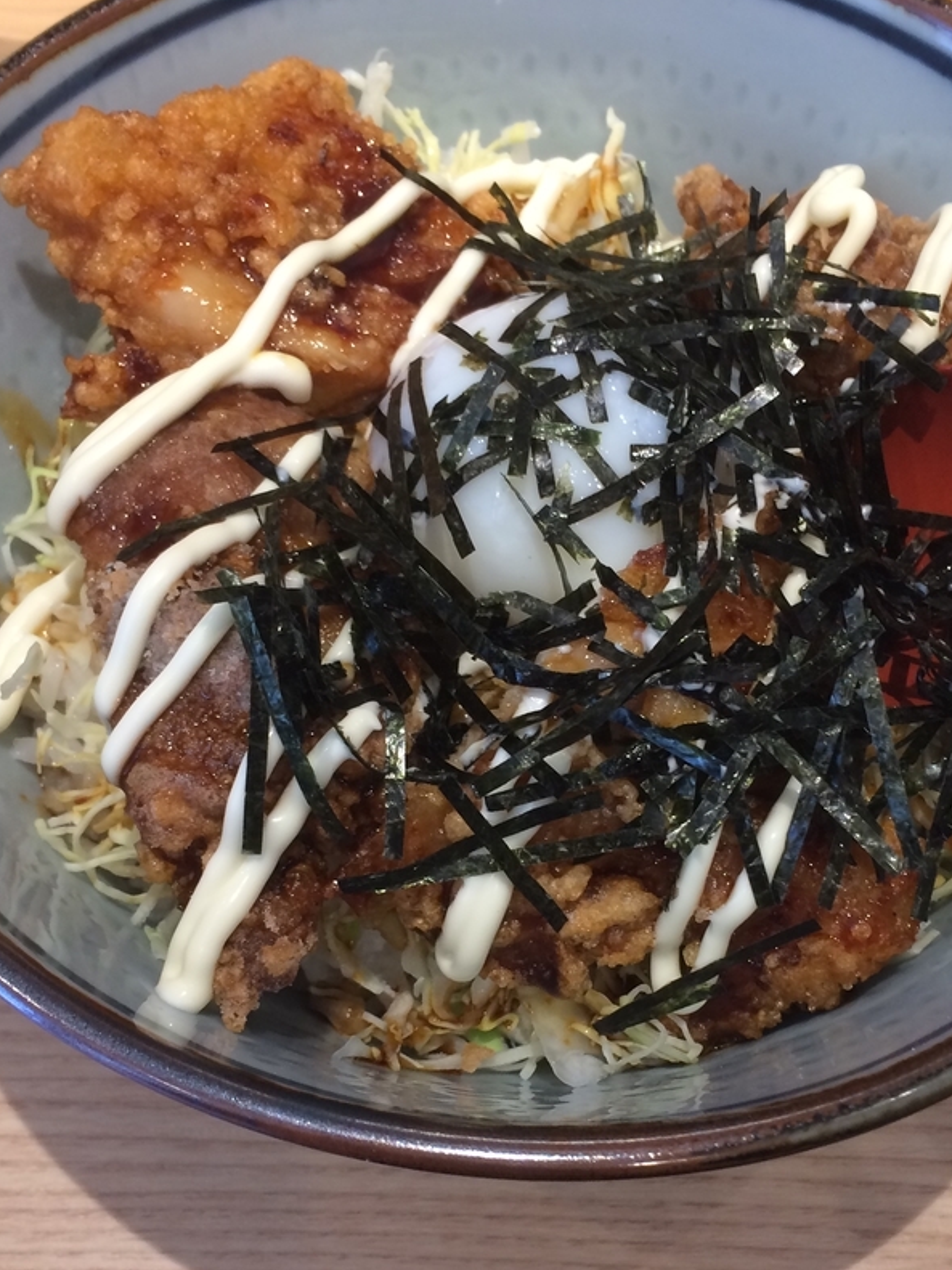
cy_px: 779
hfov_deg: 32.8
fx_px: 1614
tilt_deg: -66.0
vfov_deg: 42.7
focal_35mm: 44
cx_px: 531
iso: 40
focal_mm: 4.15
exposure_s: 1/30
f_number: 2.2
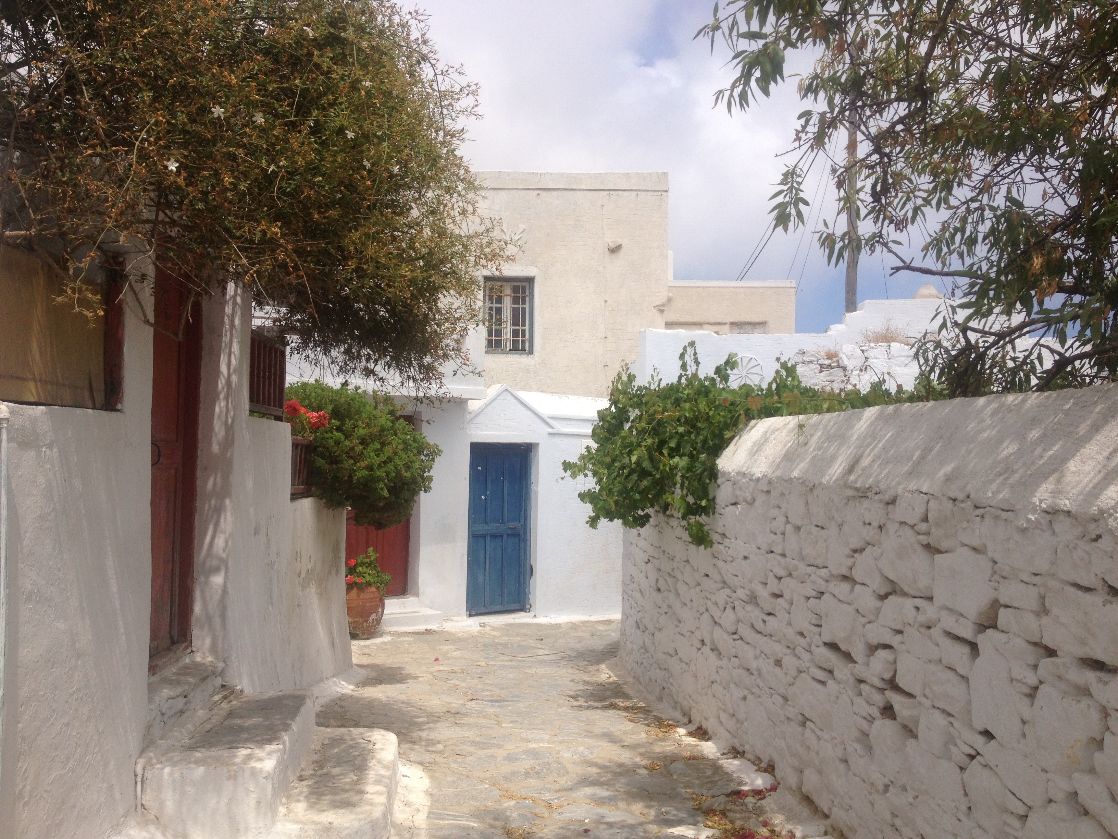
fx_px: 1130
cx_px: 559
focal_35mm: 35
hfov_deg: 52.6
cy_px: 420
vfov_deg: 40.7
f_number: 2.4
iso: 50
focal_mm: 4.28
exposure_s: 1/2513
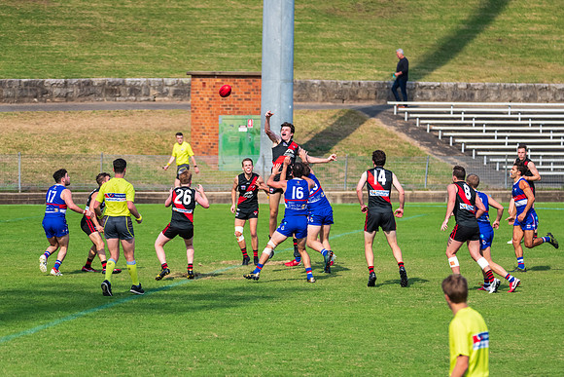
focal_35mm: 290
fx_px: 4549
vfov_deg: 4.7
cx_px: 296
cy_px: 179
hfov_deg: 7.1
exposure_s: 1/2500
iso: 800
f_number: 6.3
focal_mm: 260
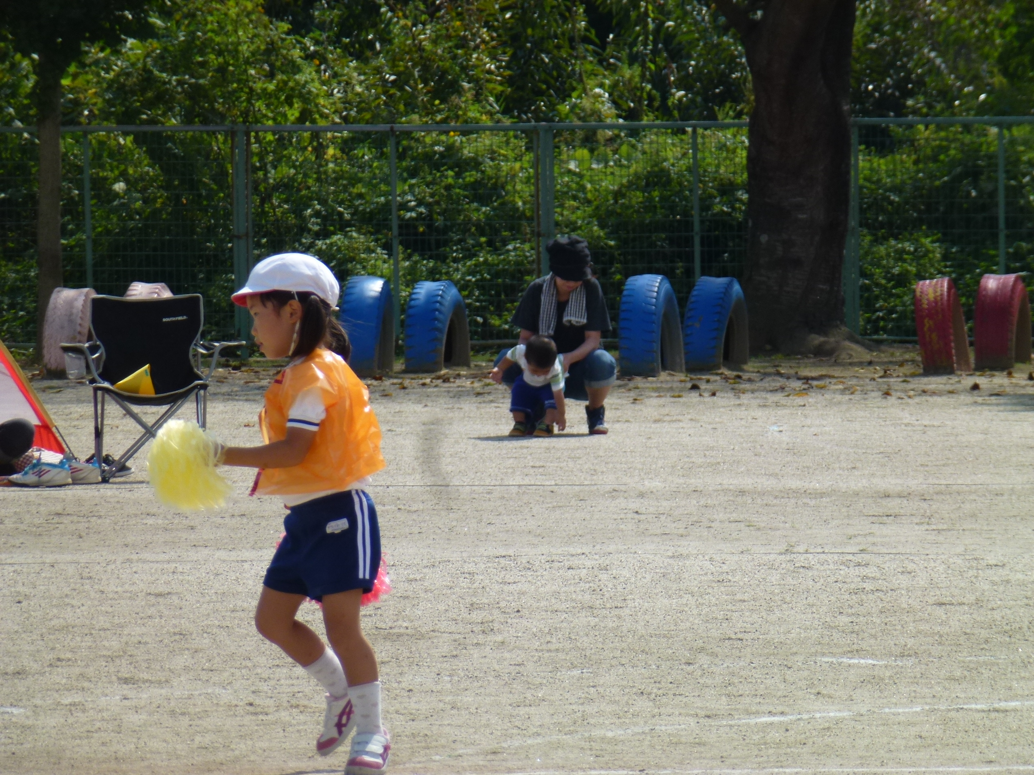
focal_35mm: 384
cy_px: 388
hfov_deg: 5.2
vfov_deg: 3.9
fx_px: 11470
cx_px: 517
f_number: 5.9
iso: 100
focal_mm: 68.8
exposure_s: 1/500
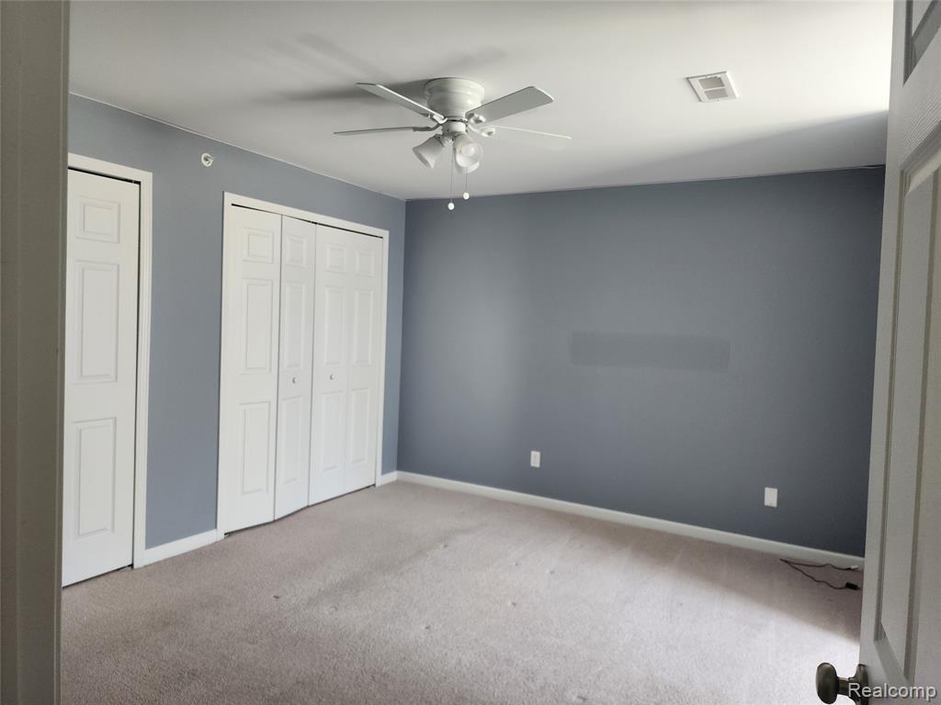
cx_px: 470
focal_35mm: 23
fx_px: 625
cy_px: 352
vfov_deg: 58.9
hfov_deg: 73.9
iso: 200
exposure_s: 1/180
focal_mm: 6.4
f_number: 1.8
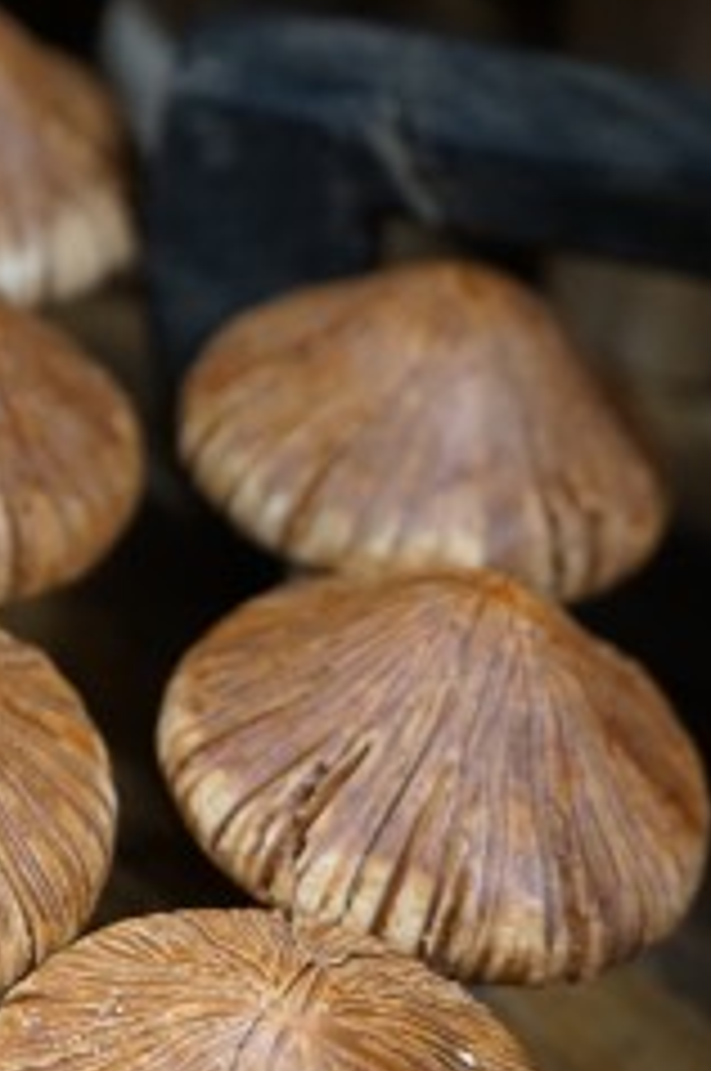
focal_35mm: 101
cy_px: 693
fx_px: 3001
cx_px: 220
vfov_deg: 20.2
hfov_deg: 13.5
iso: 1250
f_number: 4
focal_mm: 40
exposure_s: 1/60
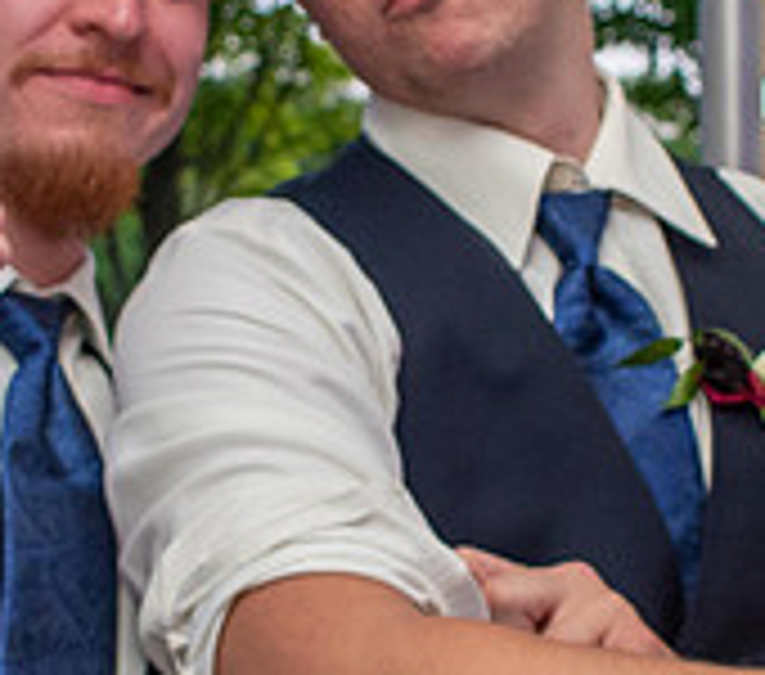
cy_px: 374
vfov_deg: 11.5
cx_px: 355
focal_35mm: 142
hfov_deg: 13.0
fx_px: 3348
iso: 800
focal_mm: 24
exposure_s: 1/80
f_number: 4.5
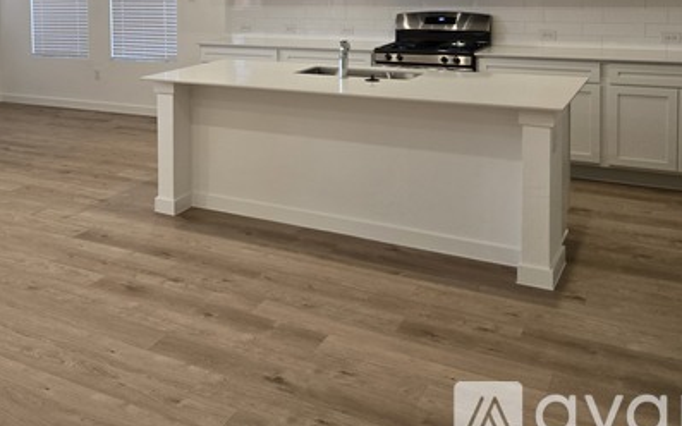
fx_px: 762
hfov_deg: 46.3
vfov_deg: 29.6
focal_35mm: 41
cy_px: 21
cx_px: 159
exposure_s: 1/120
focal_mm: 5.4
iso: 125
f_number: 1.8
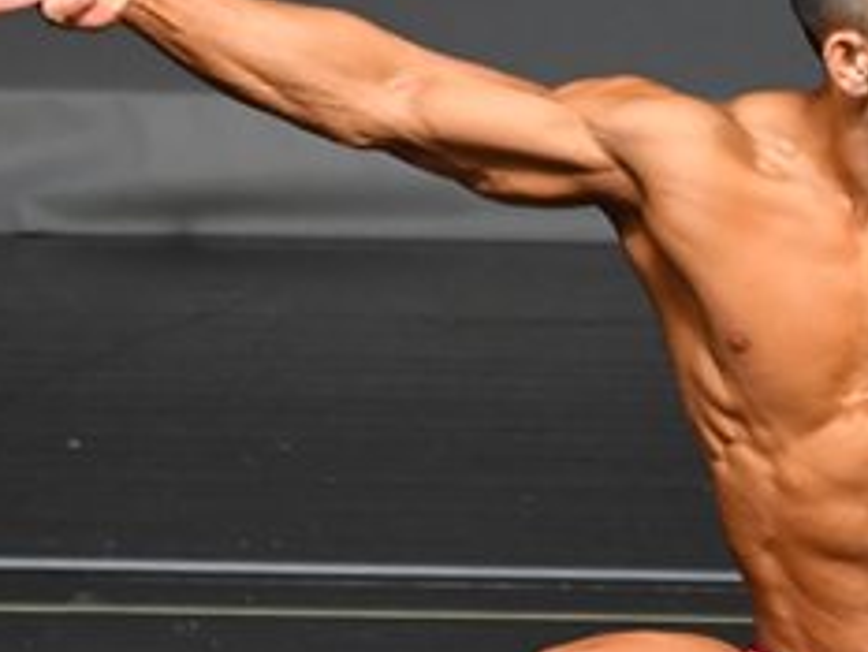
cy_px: 529
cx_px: 1064
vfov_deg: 1.0
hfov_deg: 1.4
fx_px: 36127
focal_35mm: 1440
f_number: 5.6
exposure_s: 1/400
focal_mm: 300
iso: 2500
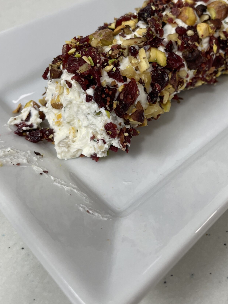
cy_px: 116
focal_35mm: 40
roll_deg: -2.0
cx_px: 168
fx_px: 351
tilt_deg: -44.0
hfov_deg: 35.3
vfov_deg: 46.4
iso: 64
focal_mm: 4.2
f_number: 1.6
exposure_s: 1/100
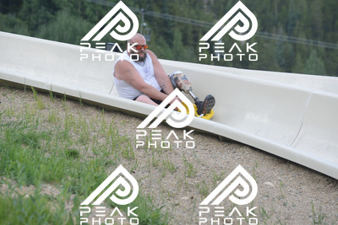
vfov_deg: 7.0
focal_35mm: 195
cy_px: 112
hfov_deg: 10.5
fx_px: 1831
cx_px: 169
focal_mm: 195
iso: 800
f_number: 6.3
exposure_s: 1/640
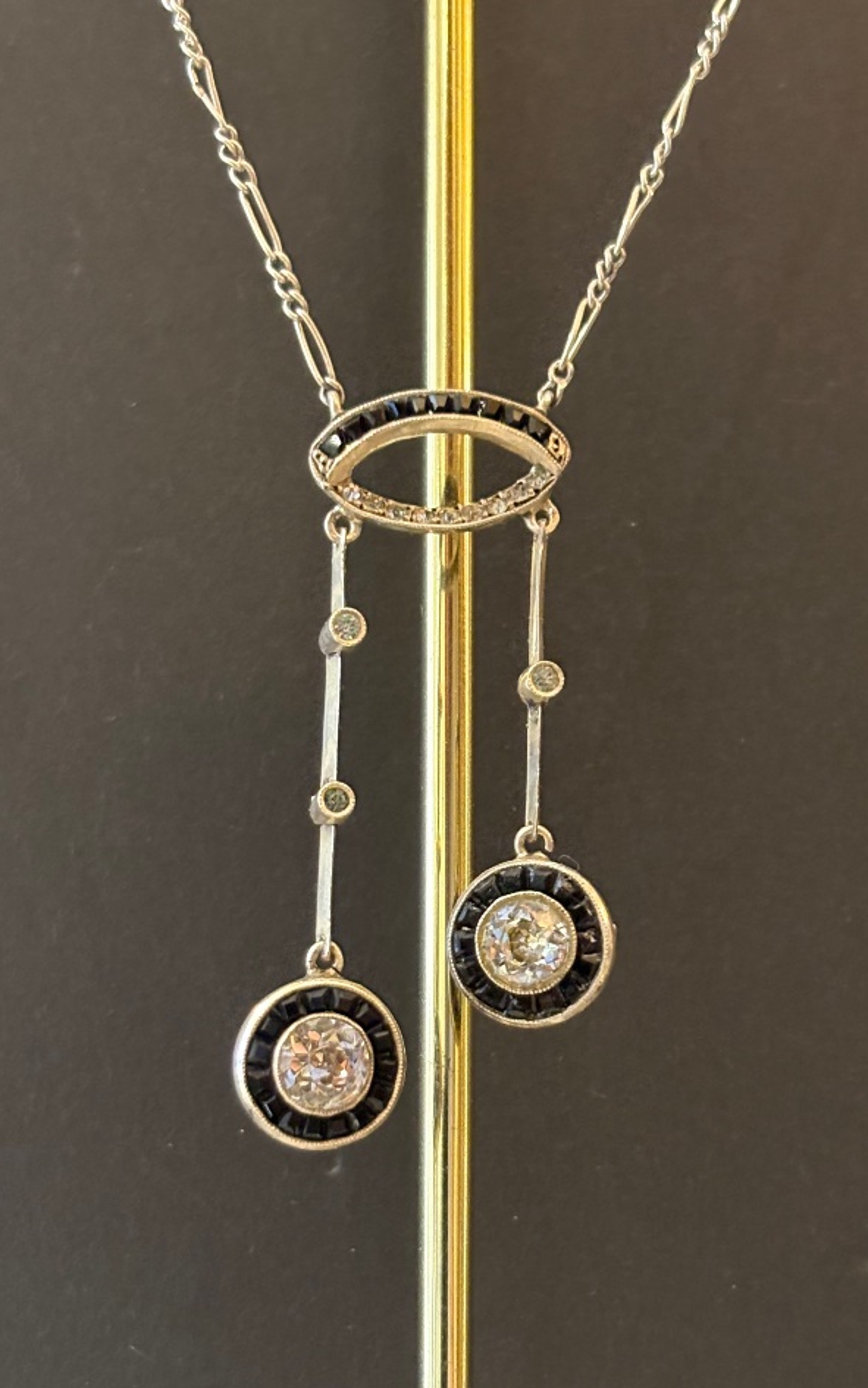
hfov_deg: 18.6
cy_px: 798
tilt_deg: +9.3
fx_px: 2648
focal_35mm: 70
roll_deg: -2.5
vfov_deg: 29.3
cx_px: 498
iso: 400
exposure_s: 1/20
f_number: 1.6
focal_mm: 5.96
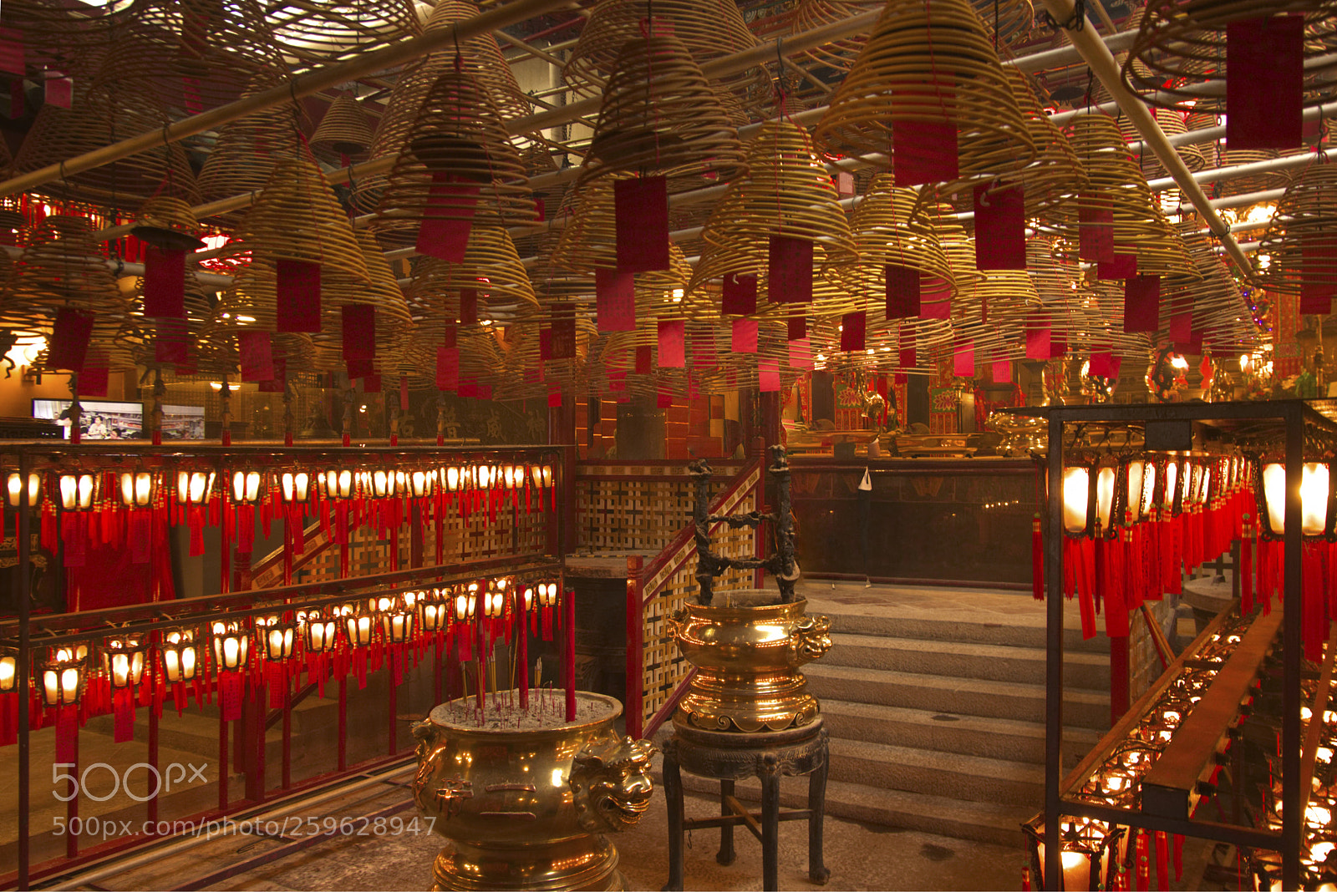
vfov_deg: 48.0
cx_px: 668
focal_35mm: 27
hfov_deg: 67.4
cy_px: 446
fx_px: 1003
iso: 1600
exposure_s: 1/30
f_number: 4
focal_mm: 18
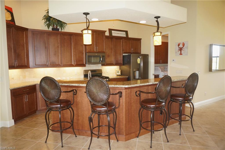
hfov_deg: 73.8
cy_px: 75
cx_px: 112
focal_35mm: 24
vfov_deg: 53.0
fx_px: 150
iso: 500
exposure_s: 1/60
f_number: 4
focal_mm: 16
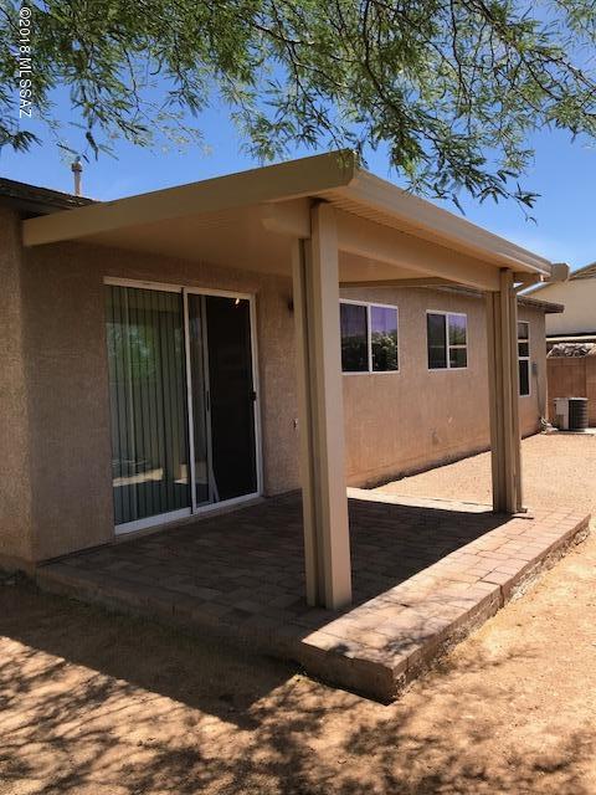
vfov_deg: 63.4
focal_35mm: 28
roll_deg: +2.2
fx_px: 643
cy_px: 398
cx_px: 298
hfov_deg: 49.7
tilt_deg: -1.0
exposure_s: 1/1368
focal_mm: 3.99
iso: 20
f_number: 1.8
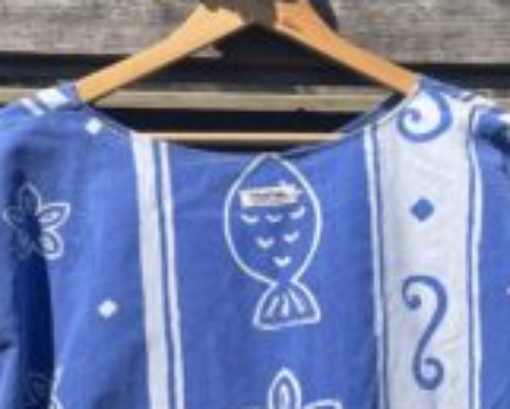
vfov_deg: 23.9
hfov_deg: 30.0
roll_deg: +0.6
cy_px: 327
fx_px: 952
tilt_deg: -2.4
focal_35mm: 63
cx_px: 257
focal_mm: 5.1
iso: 50
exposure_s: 1/4484
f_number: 1.6
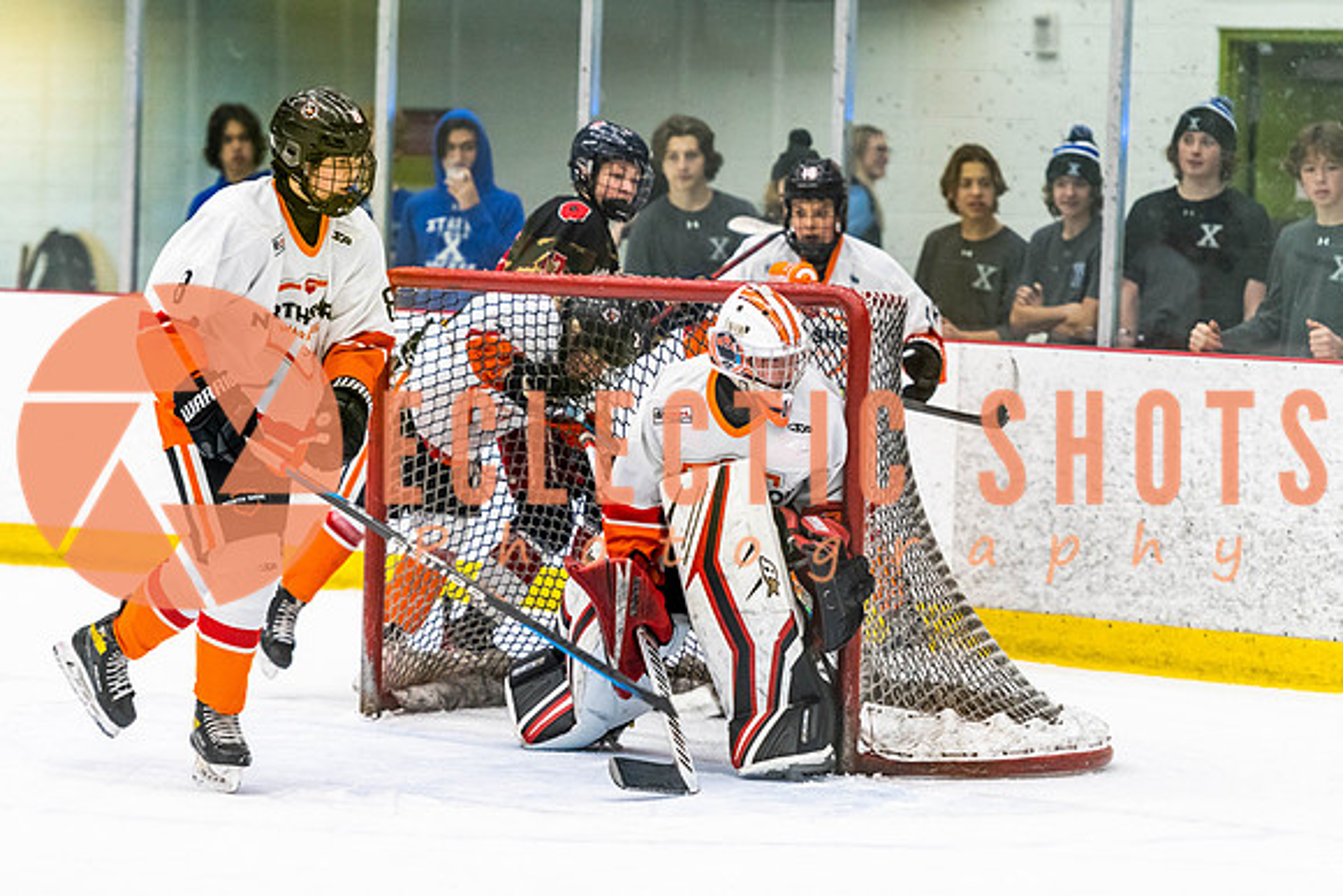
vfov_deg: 7.7
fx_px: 6660
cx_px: 710
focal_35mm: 178
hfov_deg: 11.5
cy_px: 471
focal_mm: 160
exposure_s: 1/640
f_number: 2.8
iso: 2000
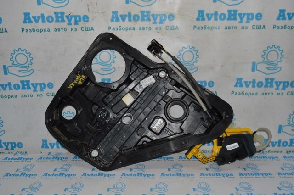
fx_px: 269
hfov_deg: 57.3
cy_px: 98
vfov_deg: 39.9
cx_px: 147
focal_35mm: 33
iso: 100
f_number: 8
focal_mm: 22
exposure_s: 1/60
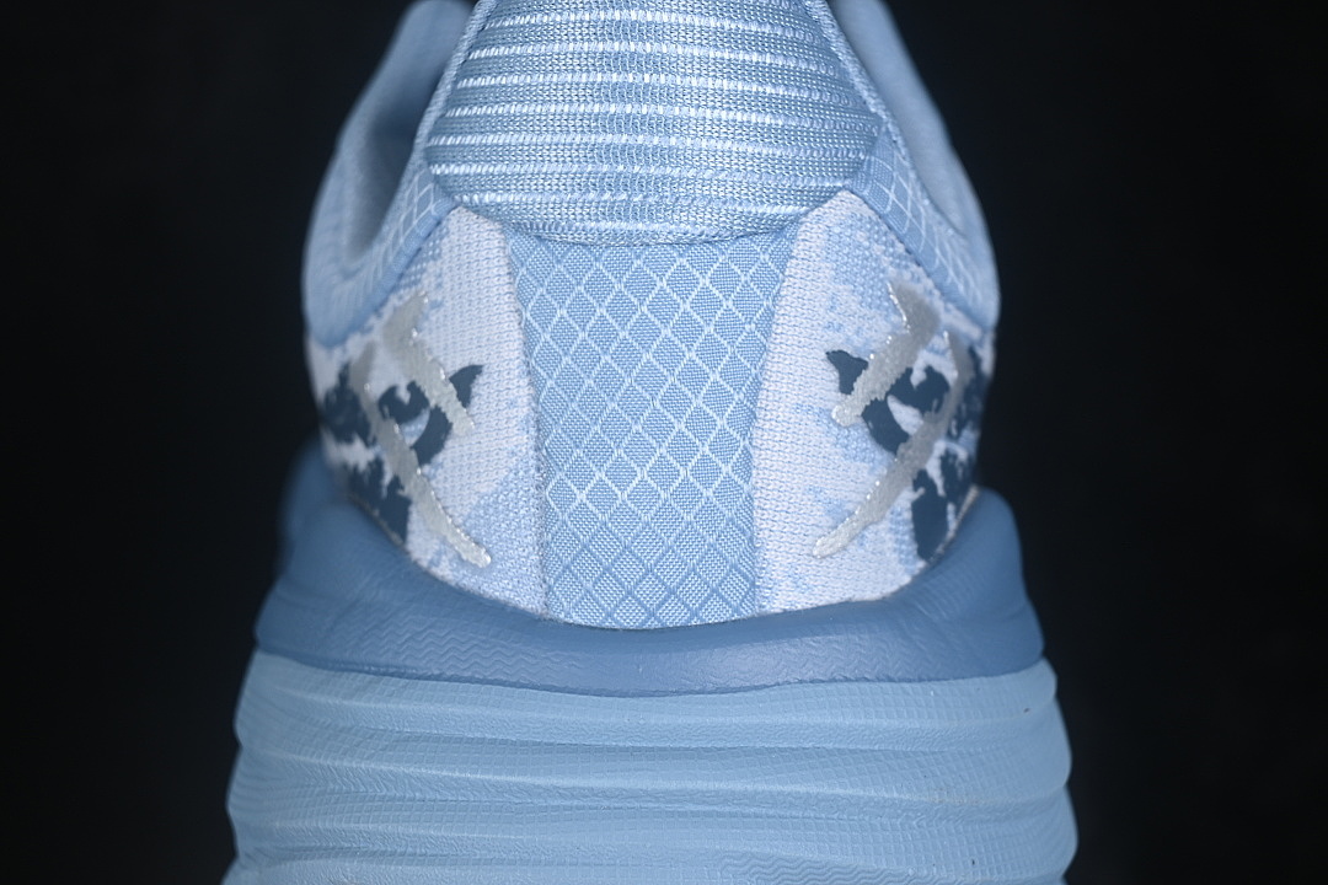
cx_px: 664
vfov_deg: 18.2
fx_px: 2766
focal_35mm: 75
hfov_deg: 27.0
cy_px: 442
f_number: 7.1
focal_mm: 50
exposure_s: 1/80
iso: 160
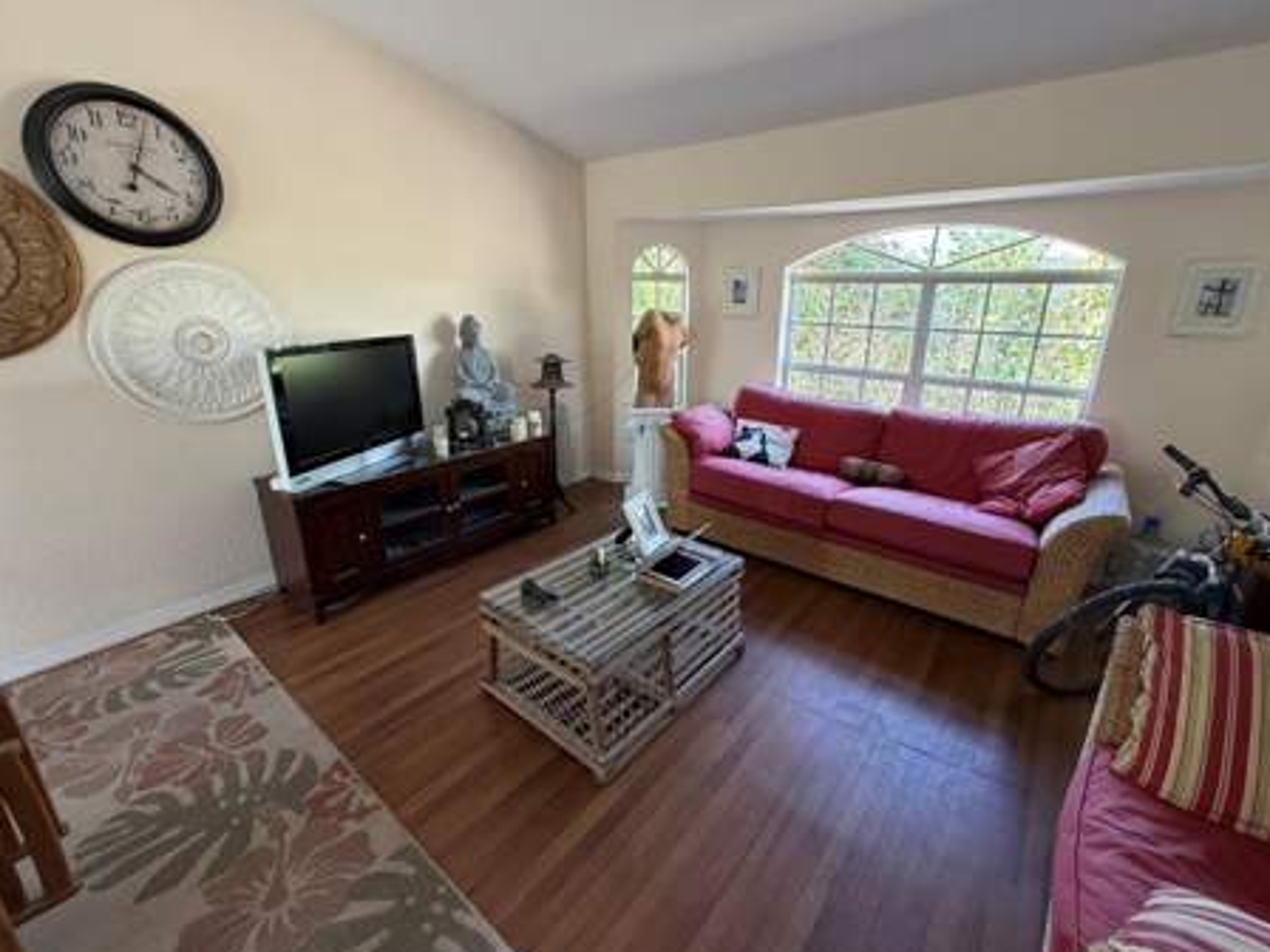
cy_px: 459
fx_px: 550
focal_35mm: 15
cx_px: 655
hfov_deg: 98.1
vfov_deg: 81.7
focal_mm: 2.22
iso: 320
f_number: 2.2
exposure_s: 1/121
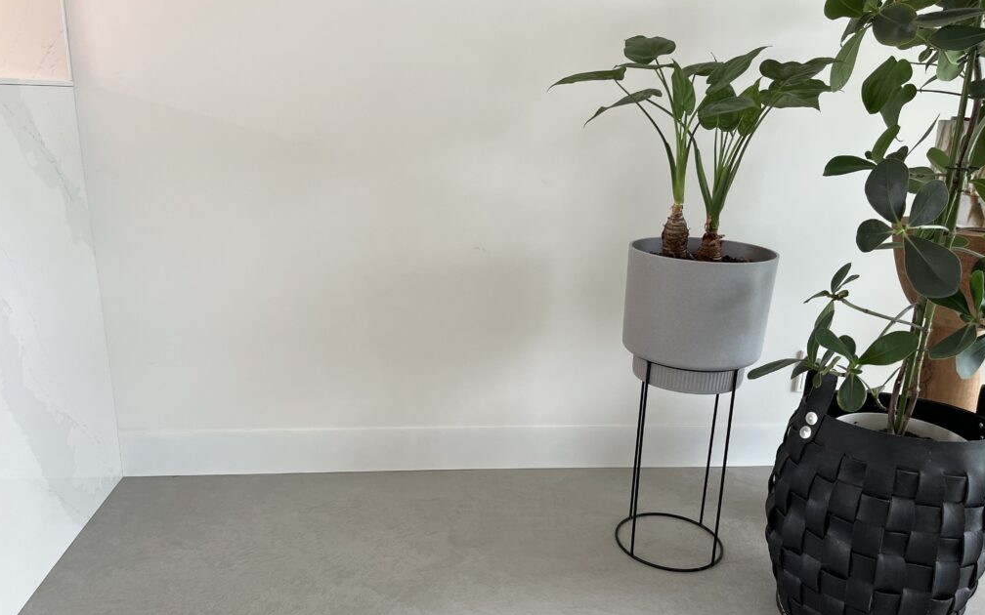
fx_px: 752
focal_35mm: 28
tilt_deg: -17.9
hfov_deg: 66.5
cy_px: 351
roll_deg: -2.4
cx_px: 494
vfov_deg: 44.4
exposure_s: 1/100
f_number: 1.6
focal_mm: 5.1
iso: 125
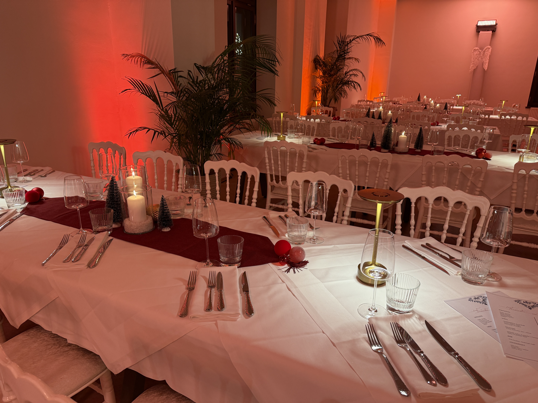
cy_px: 202
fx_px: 373
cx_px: 269
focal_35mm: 24
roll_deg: -0.9
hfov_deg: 71.6
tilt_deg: -17.7
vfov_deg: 56.8
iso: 200
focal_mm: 6.76
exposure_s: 1/95
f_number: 1.78
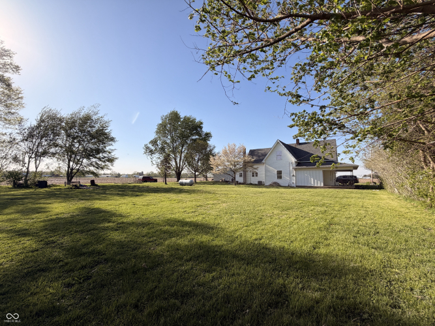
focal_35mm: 14
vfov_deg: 85.7
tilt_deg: +3.9
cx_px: 218
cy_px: 163
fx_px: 176
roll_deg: -0.9
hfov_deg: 102.1
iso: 25
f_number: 2.2
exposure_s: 1/770
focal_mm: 2.22
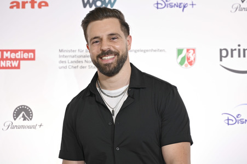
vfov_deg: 18.2
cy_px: 82
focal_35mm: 75
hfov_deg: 27.0
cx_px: 124
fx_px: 514
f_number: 2.8
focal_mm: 75
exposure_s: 1/320
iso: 500
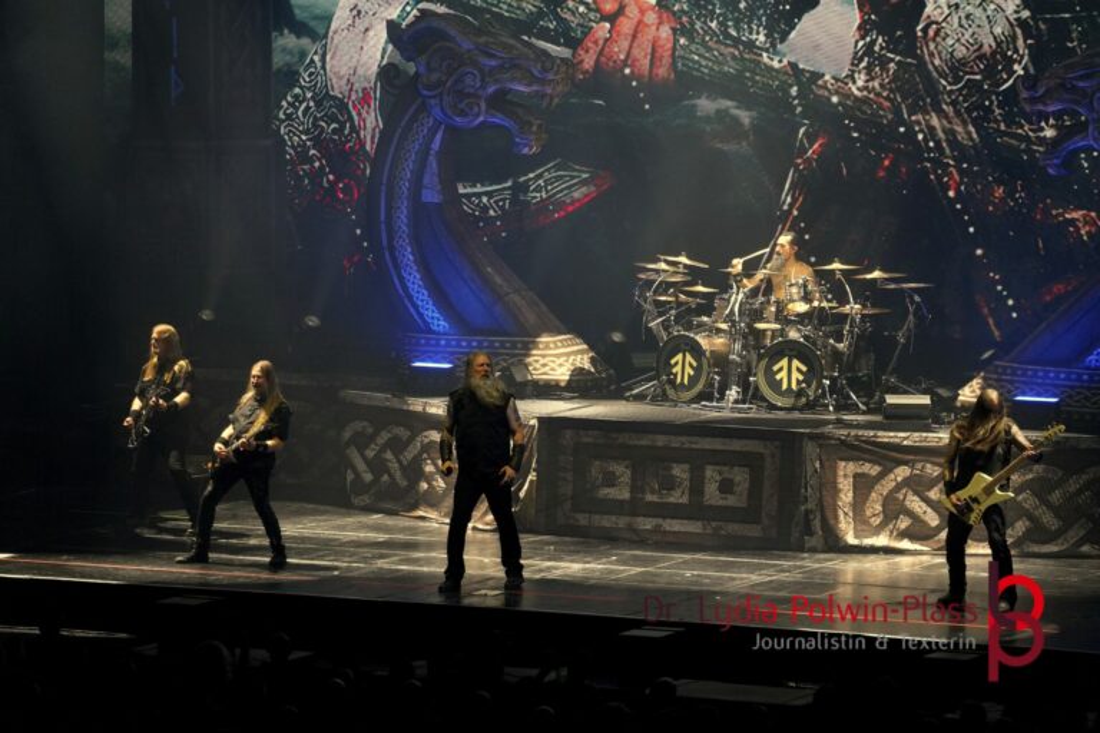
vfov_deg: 6.1
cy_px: 366
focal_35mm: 225
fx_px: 6874
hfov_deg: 9.1
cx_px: 550
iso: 2000
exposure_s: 1/250
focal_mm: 150
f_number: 5.6
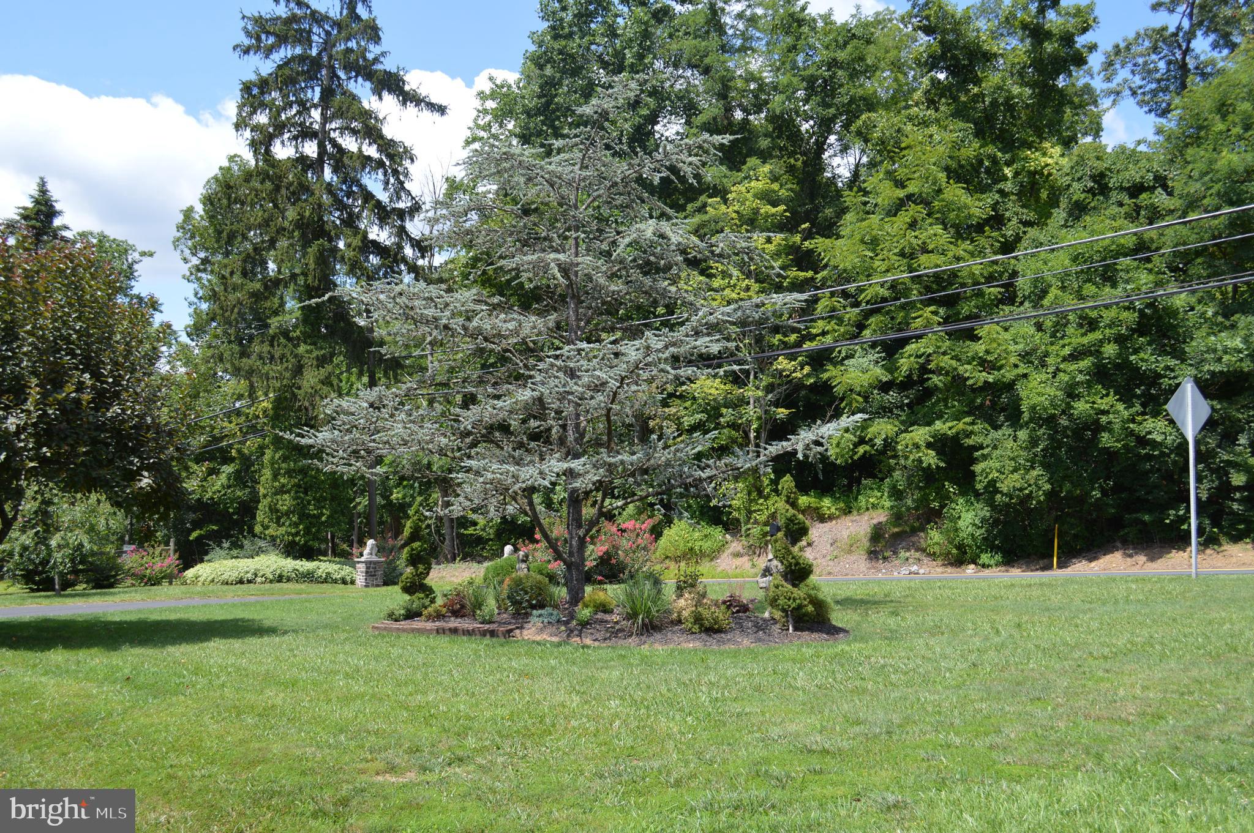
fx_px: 1148
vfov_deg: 39.9
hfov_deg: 57.3
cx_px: 627
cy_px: 416
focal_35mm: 33
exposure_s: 1/200
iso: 100
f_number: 7.1
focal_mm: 22
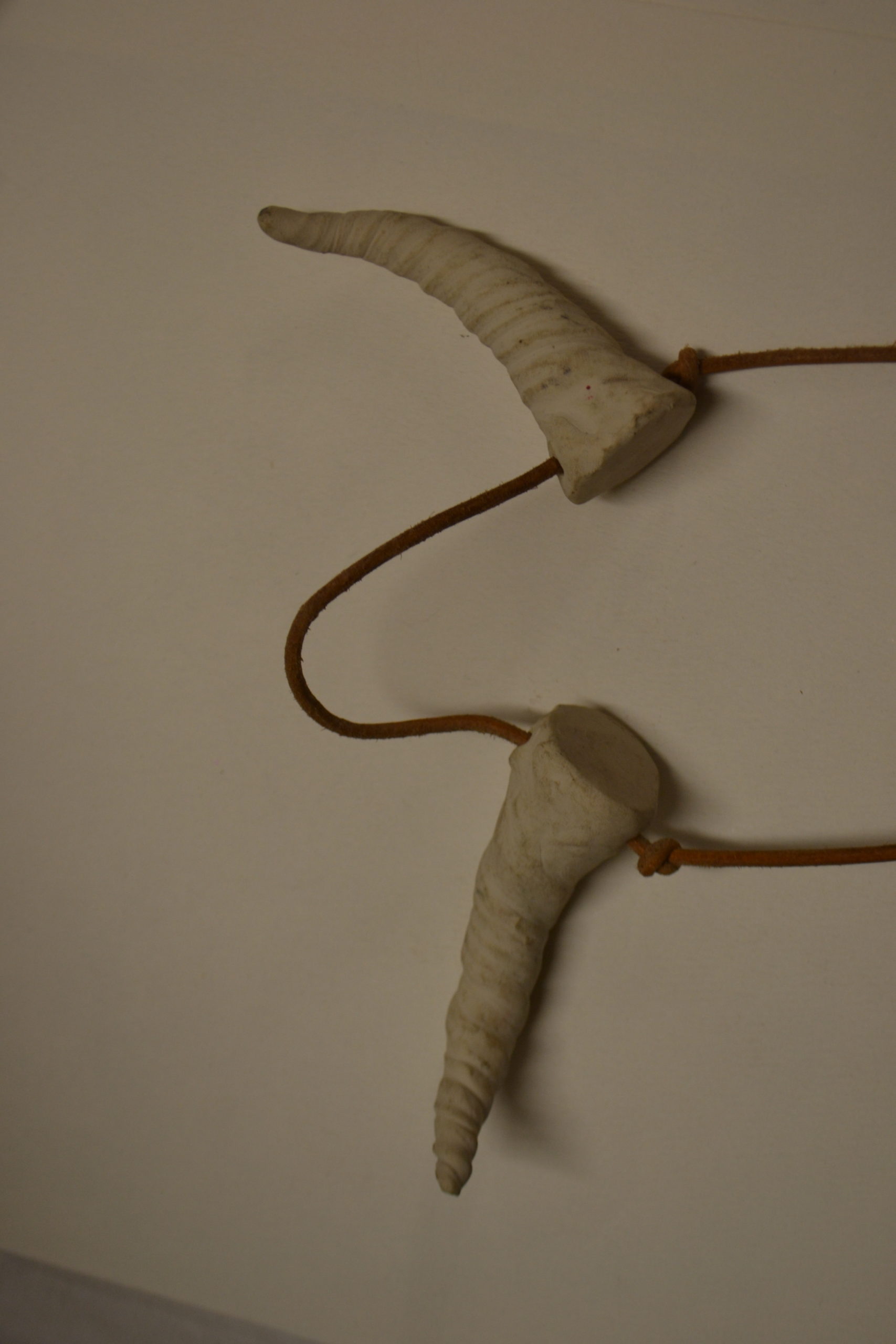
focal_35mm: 60
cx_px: 448
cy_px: 672
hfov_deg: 22.6
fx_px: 2240
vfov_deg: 33.4
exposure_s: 1/60
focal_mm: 40
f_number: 5.3
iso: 400
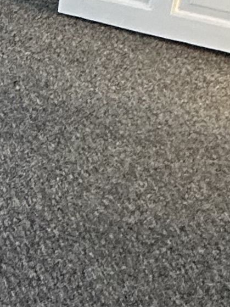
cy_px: 21
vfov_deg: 19.1
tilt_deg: -20.7
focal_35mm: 101
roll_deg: -1.4
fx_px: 895
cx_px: -255
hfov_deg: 12.6
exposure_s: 1/99
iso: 250
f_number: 2.2
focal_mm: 2.22
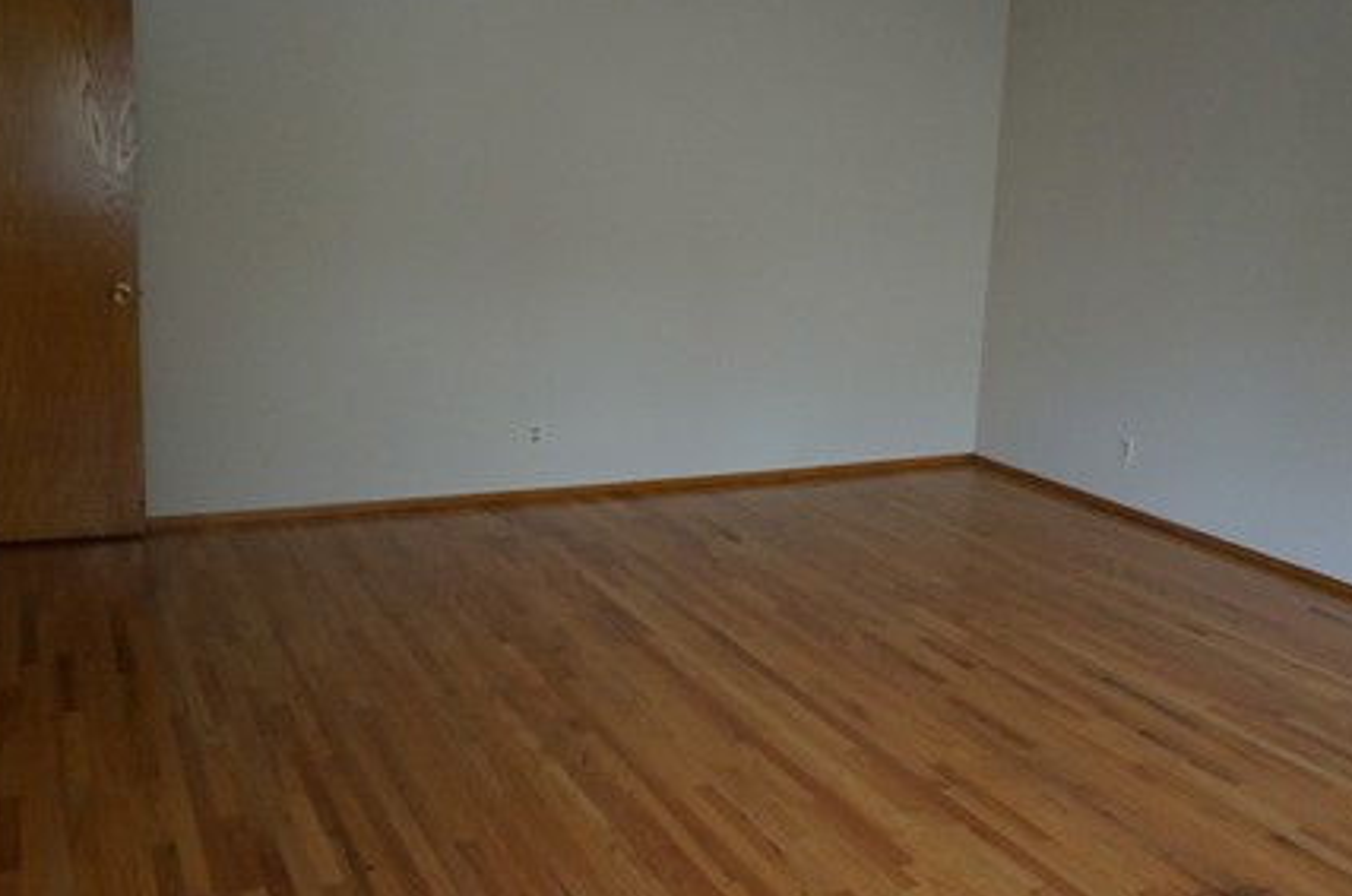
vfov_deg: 36.7
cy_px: 432
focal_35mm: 36
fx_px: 1349
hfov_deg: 53.2
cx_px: 662
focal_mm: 16
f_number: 4
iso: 1250
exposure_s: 1/60
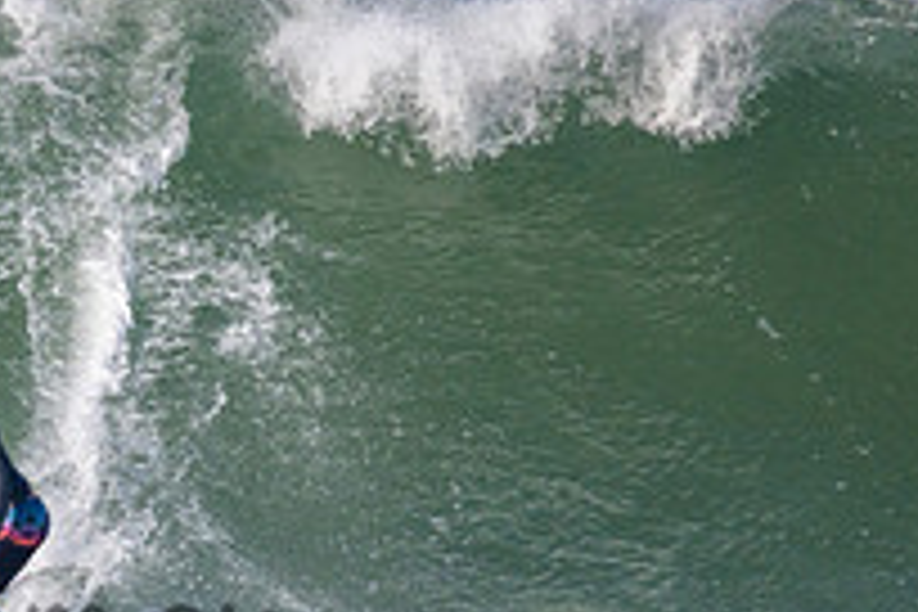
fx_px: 57880
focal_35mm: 2270
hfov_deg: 0.9
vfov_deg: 0.6
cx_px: -198
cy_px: 587
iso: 1100
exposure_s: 1/2000
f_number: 11
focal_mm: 800
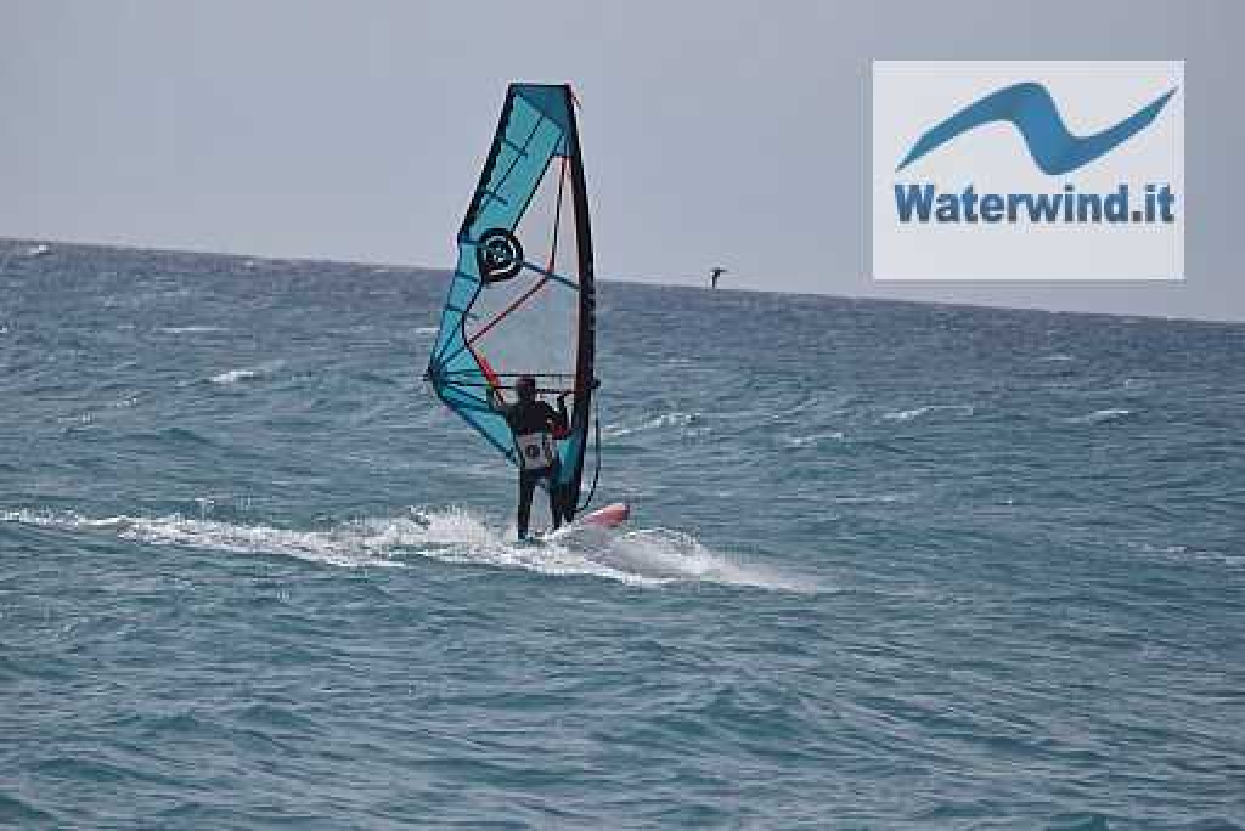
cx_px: 622
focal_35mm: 240
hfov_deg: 8.6
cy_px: 416
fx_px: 8304
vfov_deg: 5.7
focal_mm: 160
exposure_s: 1/3200
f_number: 4.8
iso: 220
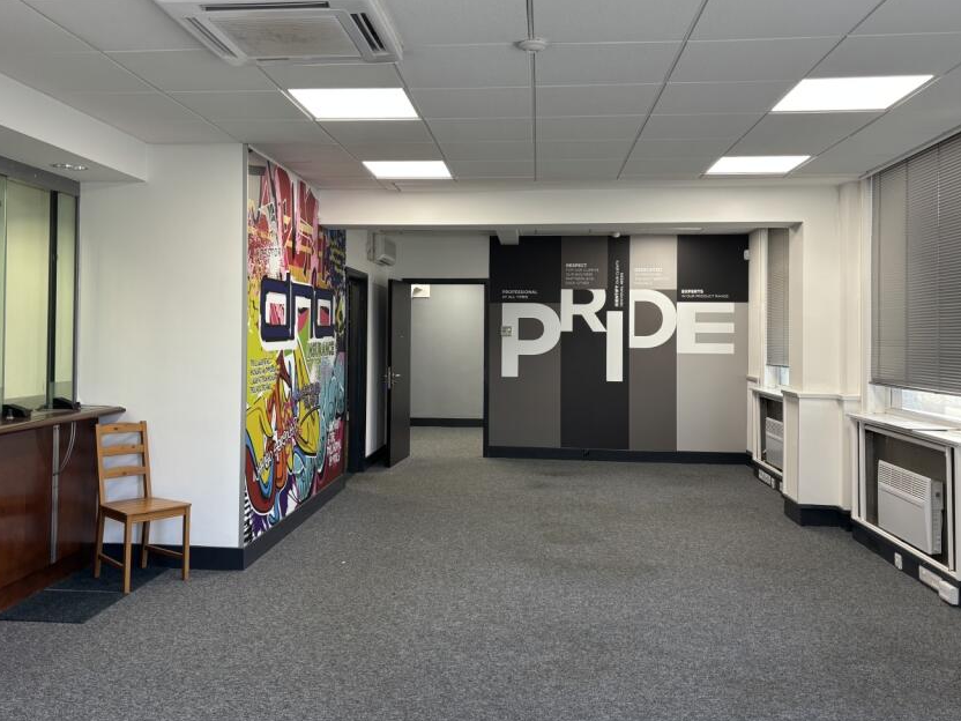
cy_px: 328
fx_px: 888
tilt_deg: +1.8
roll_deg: -0.4
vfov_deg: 44.1
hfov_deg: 56.8
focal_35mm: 32
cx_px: 450
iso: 80
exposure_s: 1/50
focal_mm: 5.96
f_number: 1.6
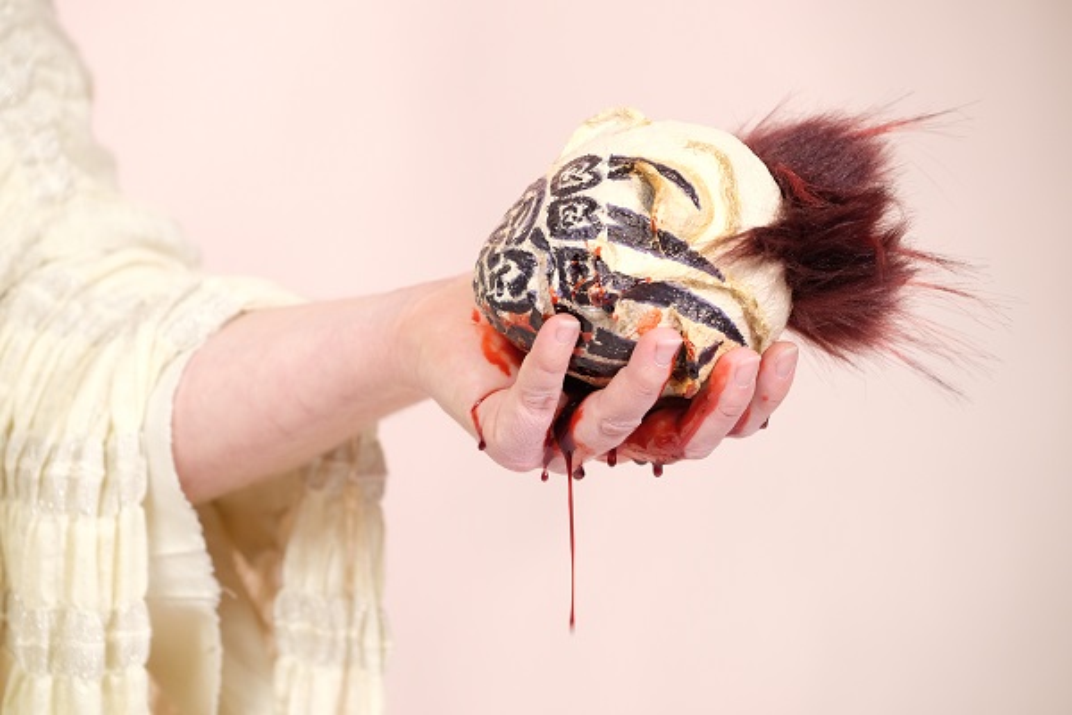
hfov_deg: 10.6
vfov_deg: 7.1
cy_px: 358
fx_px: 5776
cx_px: 536
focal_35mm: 194
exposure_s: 1/105
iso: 1250
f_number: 4
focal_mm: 129.2
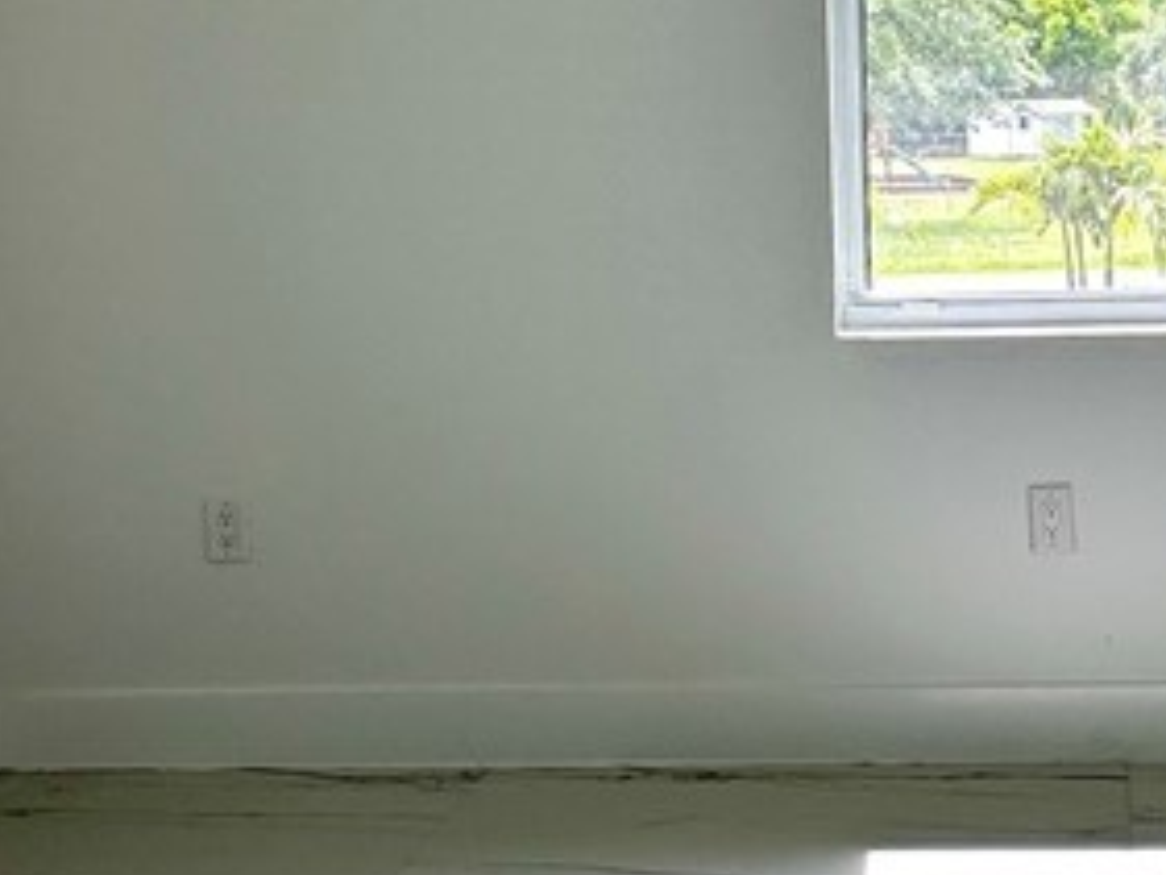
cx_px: 1029
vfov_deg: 27.6
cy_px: 104
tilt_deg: +0.2
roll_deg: +1.5
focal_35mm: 51
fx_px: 1719
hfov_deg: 35.5
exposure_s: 1/99
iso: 100
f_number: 2.2
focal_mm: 2.22
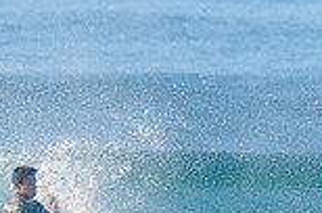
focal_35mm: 1889
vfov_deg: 0.7
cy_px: 235
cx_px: 50
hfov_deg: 1.1
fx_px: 16861
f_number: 5.6
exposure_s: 1/2000
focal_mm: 500
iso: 450
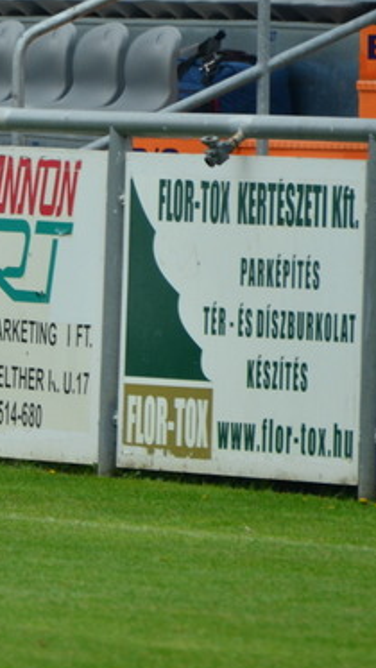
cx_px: -270
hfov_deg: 1.2
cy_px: 353
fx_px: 17872
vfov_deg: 2.1
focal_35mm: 1009
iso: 400
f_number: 5.6
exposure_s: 1/640
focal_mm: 300
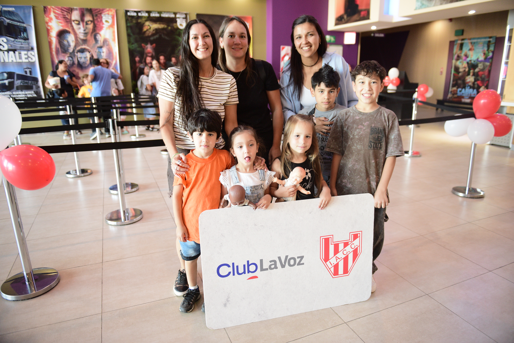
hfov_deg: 73.7
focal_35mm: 24
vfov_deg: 53.1
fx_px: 343
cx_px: 257
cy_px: 172
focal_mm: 24
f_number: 2.8
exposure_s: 1/125
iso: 1600
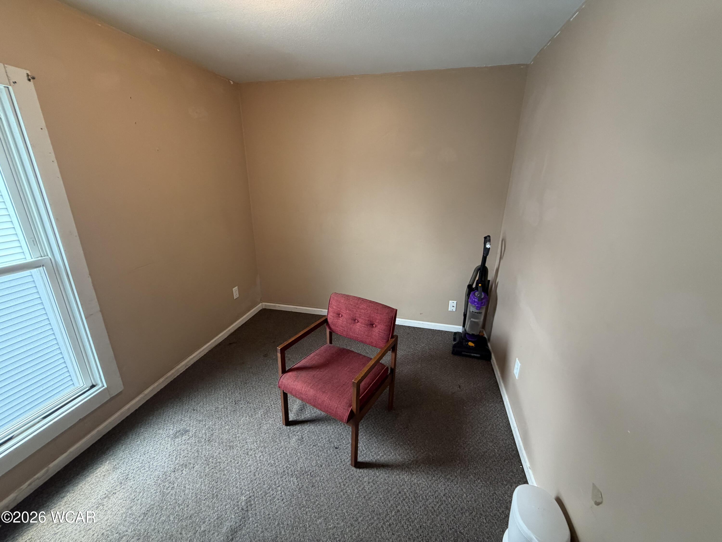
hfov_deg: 102.1
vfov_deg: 85.7
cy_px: 271
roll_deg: -0.5
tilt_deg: -18.5
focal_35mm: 14
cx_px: 361
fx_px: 292
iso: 250
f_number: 2.2
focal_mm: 2.22
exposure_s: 1/60
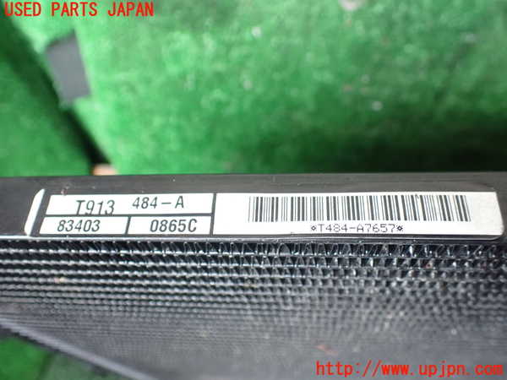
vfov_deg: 46.8
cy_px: 190
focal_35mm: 30
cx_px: 254
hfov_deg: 60.0
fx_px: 439
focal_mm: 5.4
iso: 1250
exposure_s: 1/30
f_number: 2.3
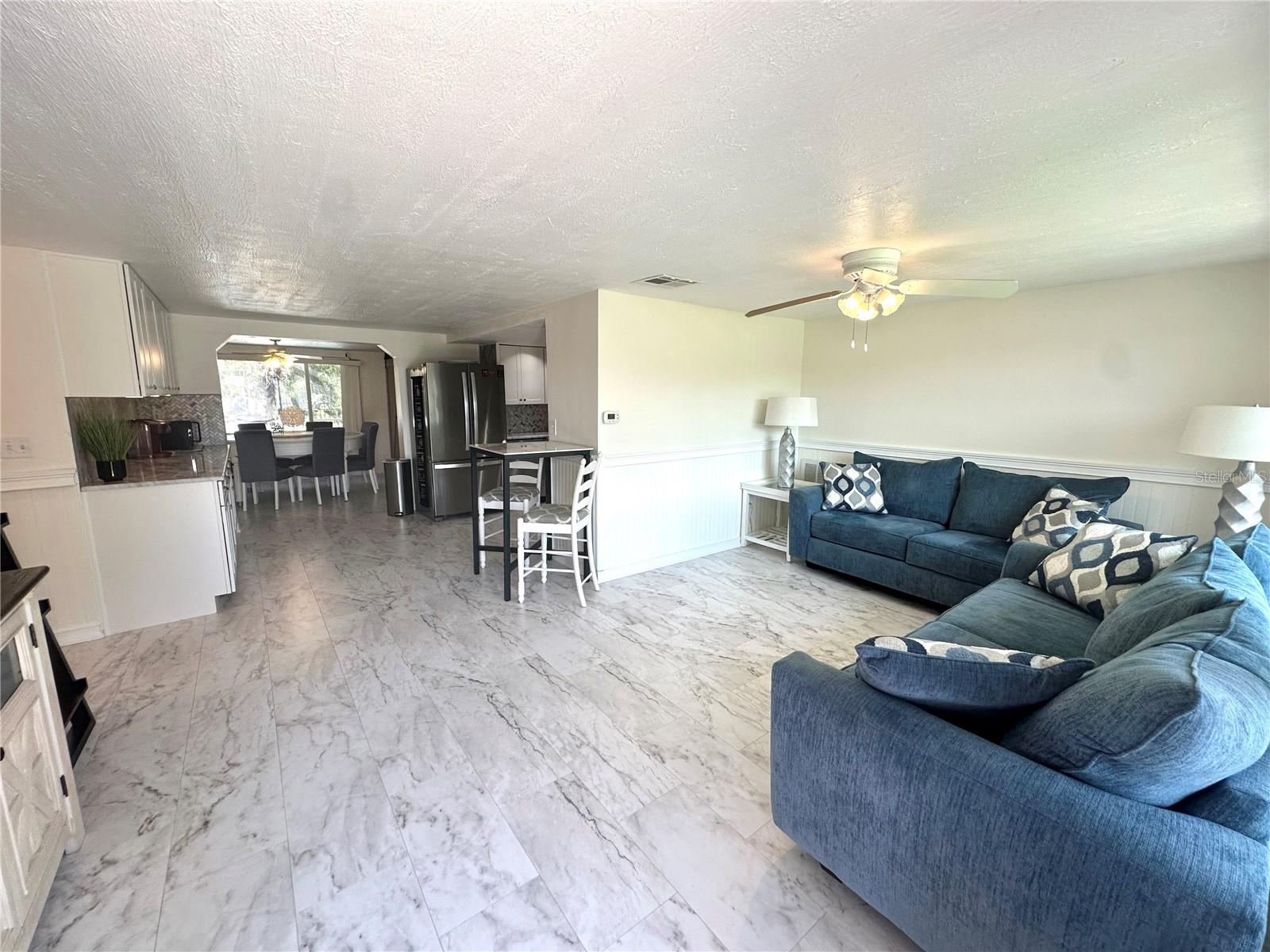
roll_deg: +0.0
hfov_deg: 102.1
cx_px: 635
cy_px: 476
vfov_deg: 85.7
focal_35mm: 14
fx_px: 514
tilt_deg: -8.7
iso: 80
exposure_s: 1/99
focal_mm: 2.22
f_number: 2.2
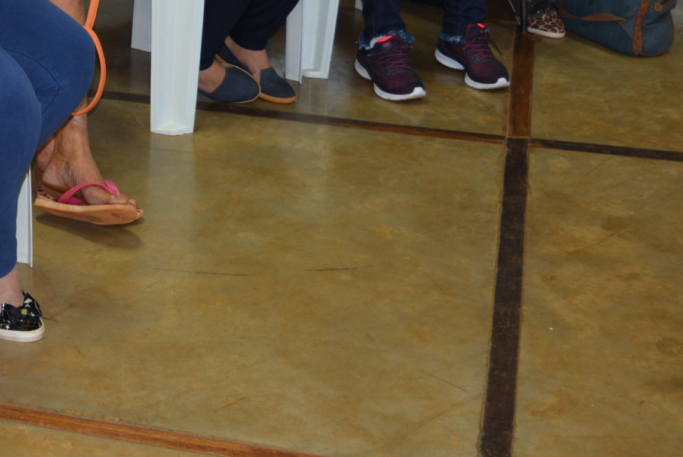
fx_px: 1715
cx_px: 16
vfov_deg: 14.8
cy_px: -53
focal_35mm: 90
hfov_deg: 21.8
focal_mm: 23
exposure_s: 1/60
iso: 400
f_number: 3.8
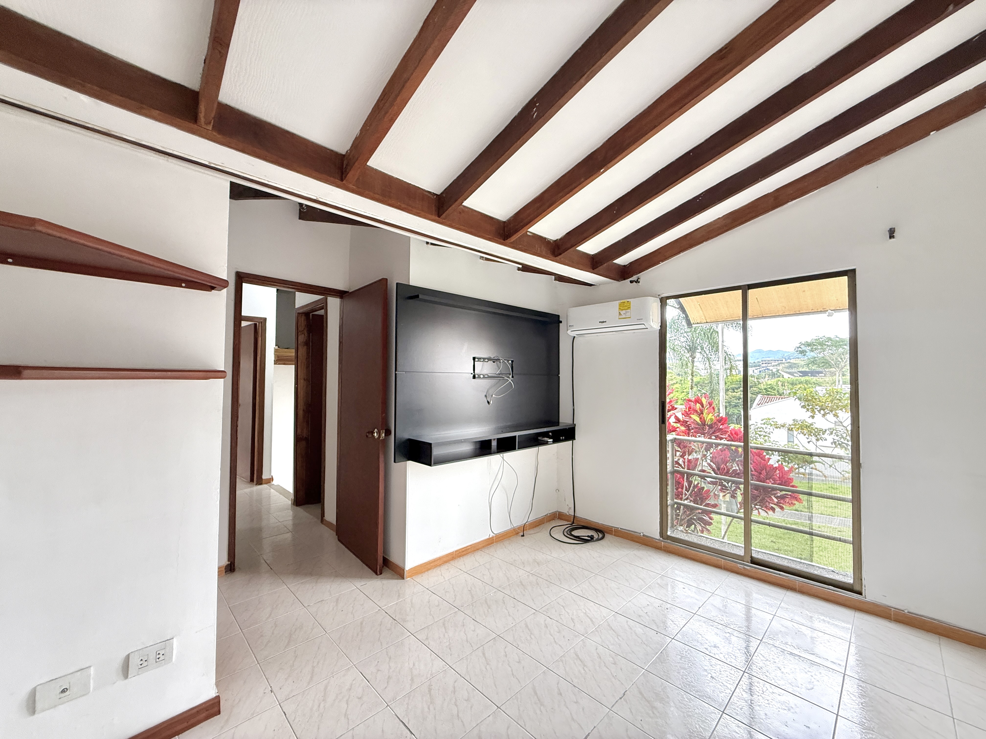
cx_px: 493
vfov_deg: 85.7
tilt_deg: +1.7
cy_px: 370
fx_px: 399
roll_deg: -0.5
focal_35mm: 14
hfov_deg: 102.1
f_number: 2.2
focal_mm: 2.22
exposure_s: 1/66
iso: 320
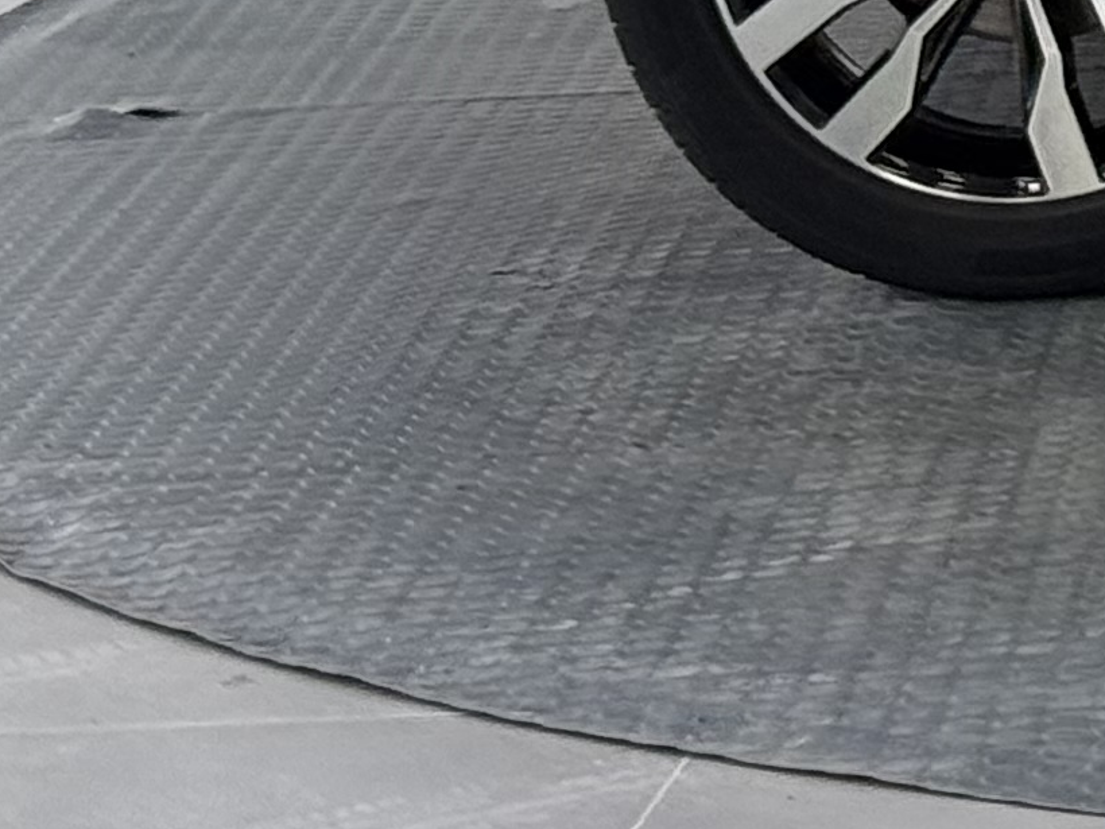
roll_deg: +1.1
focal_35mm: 236
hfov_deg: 7.9
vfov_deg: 6.1
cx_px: 2440
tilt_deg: -4.0
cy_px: -1010
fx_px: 7534
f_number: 1.78
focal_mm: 6.76
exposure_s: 1/122
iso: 50
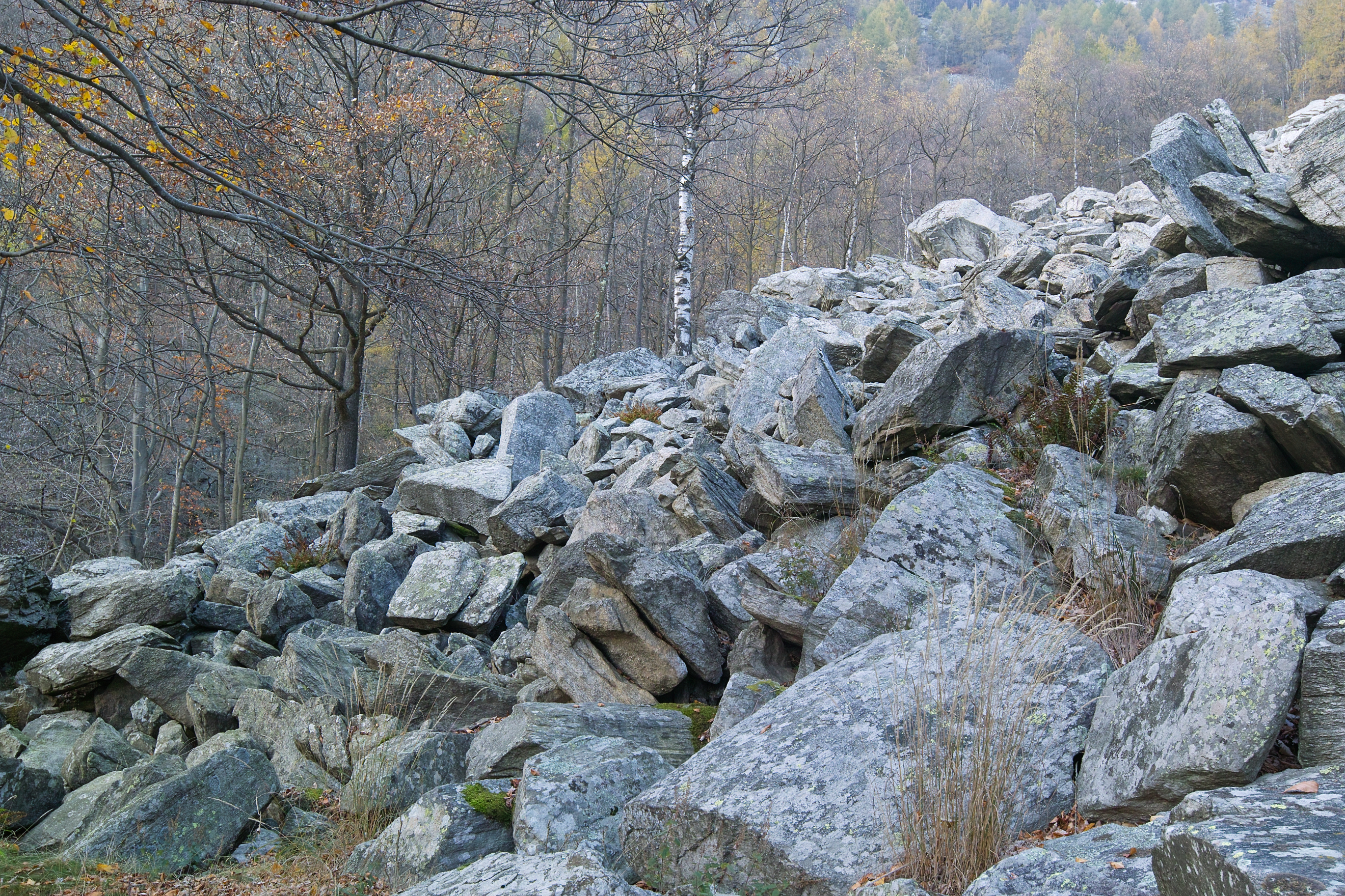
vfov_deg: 41.1
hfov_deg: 58.7
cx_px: 672
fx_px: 1195
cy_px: 448
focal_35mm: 32
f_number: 7.1
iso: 100
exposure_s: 1/8
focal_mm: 19
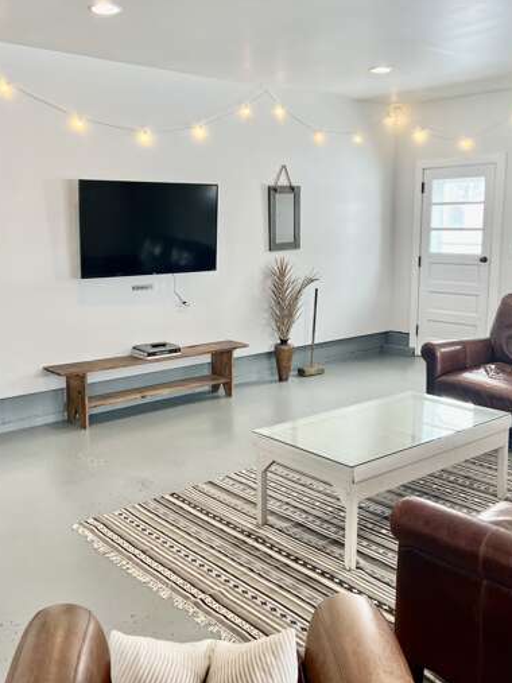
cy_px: 341
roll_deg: +0.4
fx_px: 691
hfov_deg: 40.7
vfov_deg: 52.6
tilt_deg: -9.6
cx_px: 257
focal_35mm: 35
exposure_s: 1/120
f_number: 1.5
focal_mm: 5.7
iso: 64
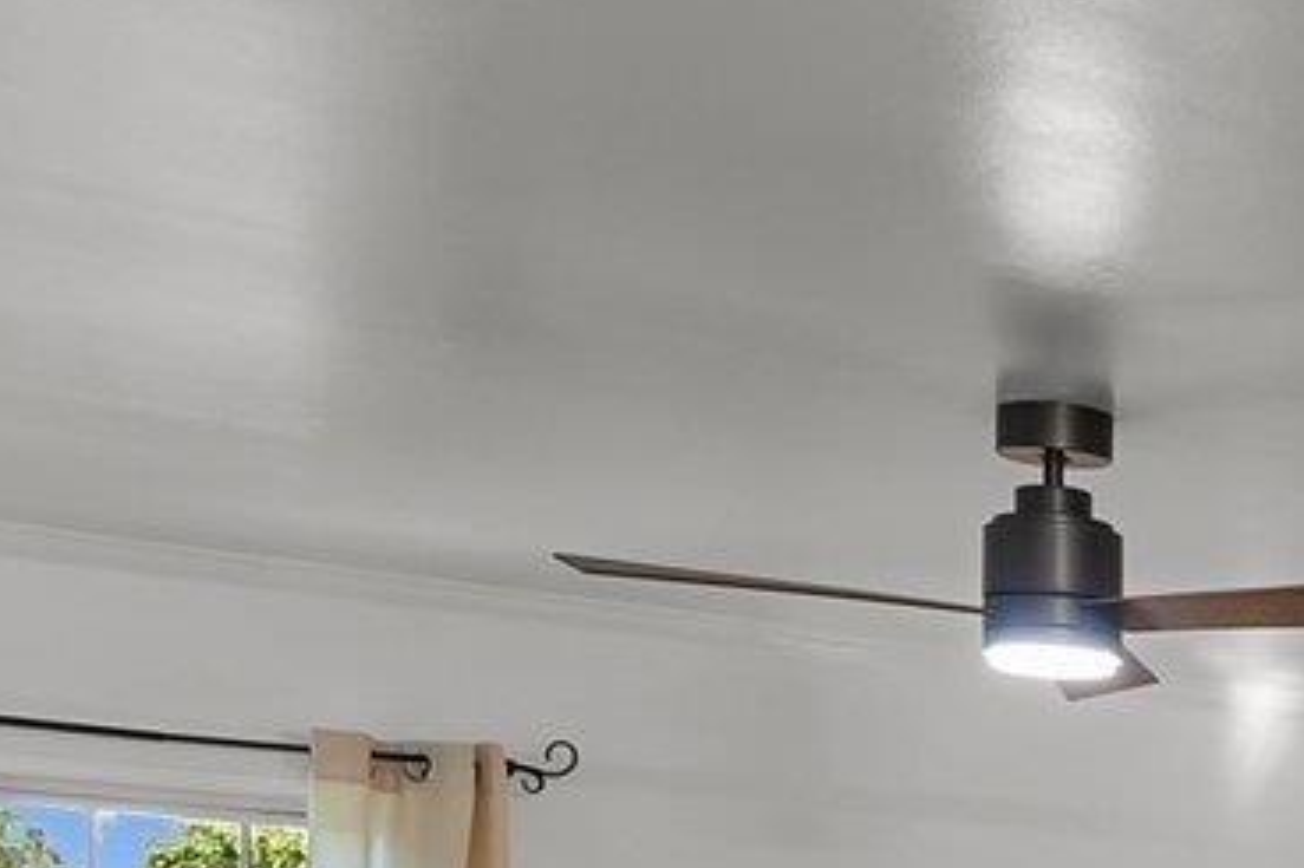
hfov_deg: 18.4
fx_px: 3222
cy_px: 1201
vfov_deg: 14.5
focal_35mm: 89
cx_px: 2286
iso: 400
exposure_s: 1/25
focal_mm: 16
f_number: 4
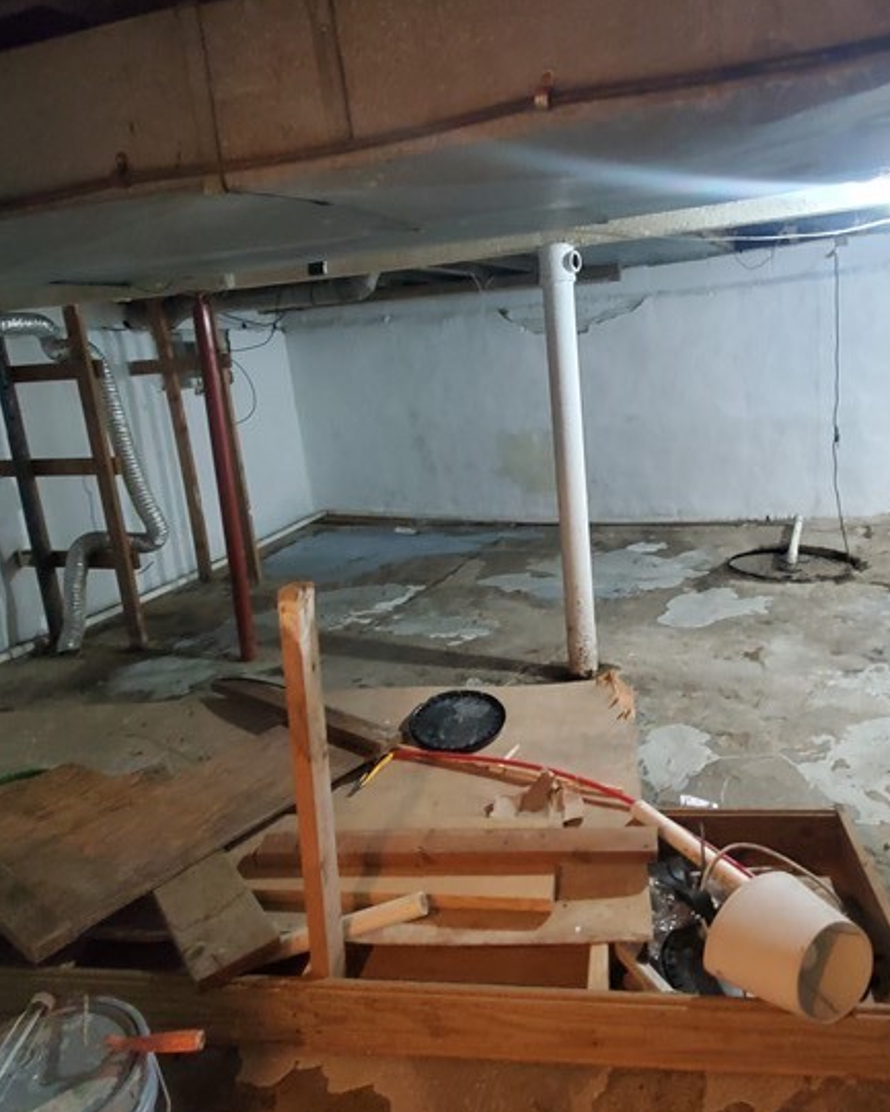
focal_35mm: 24
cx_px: 510
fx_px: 790
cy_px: 516
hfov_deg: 58.5
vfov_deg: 70.2
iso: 800
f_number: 2.2
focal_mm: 1.8
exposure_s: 1/17
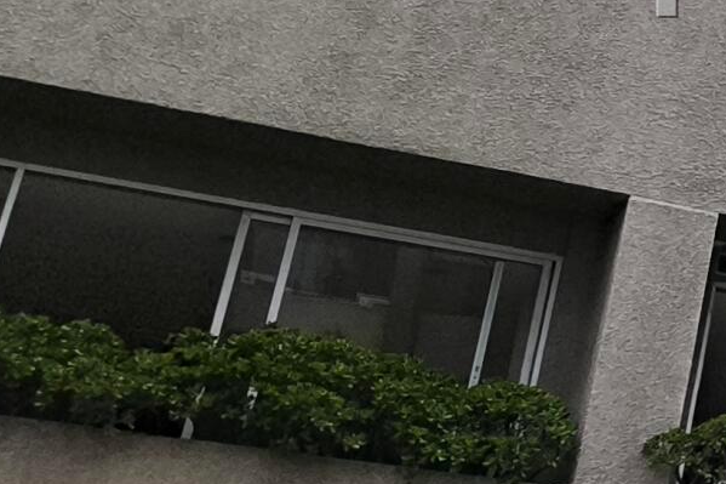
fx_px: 2520
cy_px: -59
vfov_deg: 10.8
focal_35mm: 125
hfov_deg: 12.7
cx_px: 1747
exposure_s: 1/2651
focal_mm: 6.92
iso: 50
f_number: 1.9
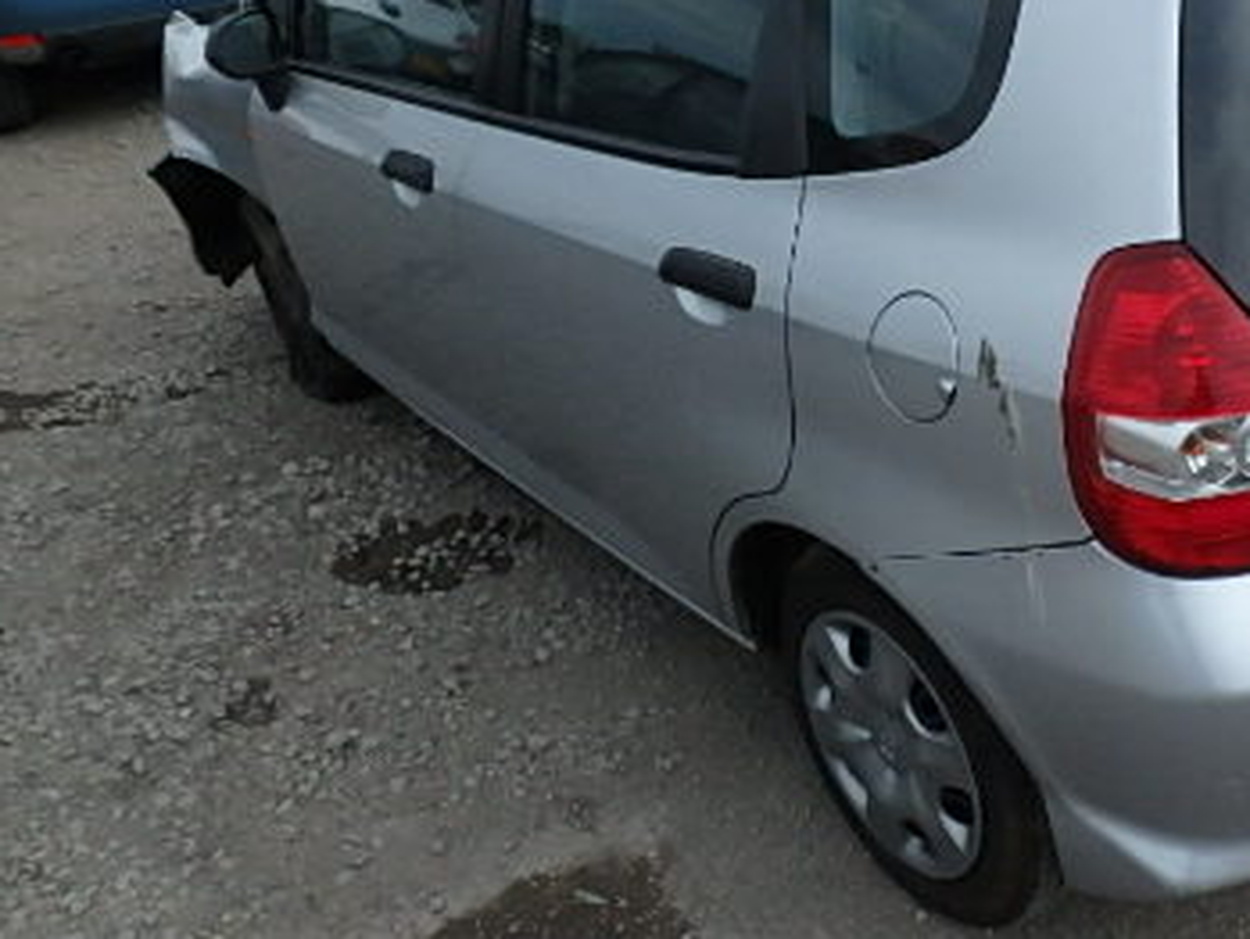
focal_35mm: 44
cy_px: 455
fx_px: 1589
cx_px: 1021
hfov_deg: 40.9
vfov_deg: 32.9
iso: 400
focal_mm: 4.2
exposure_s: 1/1250
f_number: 6.5
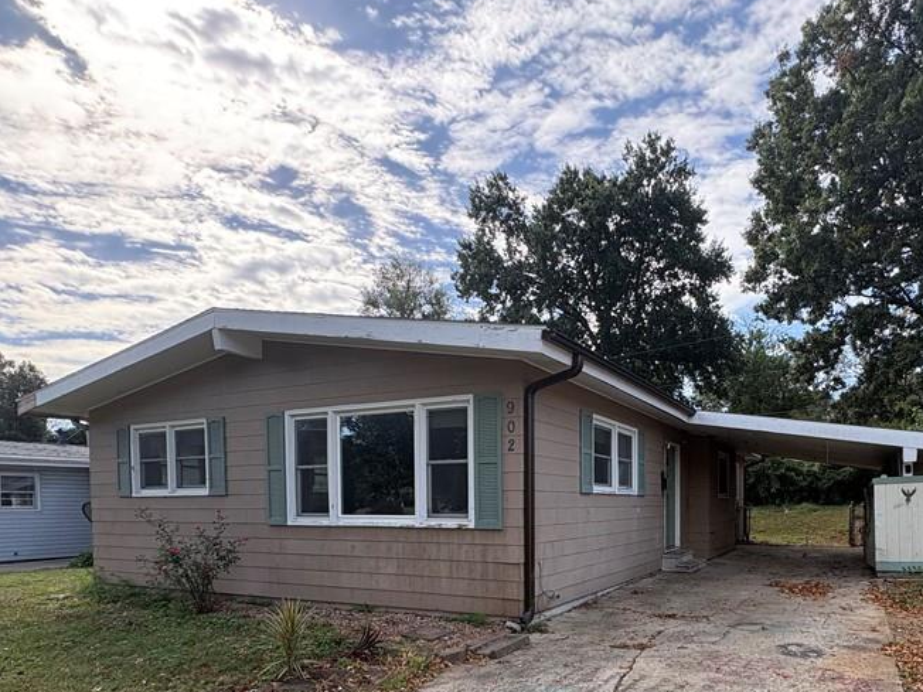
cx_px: 610
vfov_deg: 57.9
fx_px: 587
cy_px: 521
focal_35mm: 22
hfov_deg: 74.2
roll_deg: +0.0
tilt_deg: -0.8
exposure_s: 1/569
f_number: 2.2
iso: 64
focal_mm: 2.22
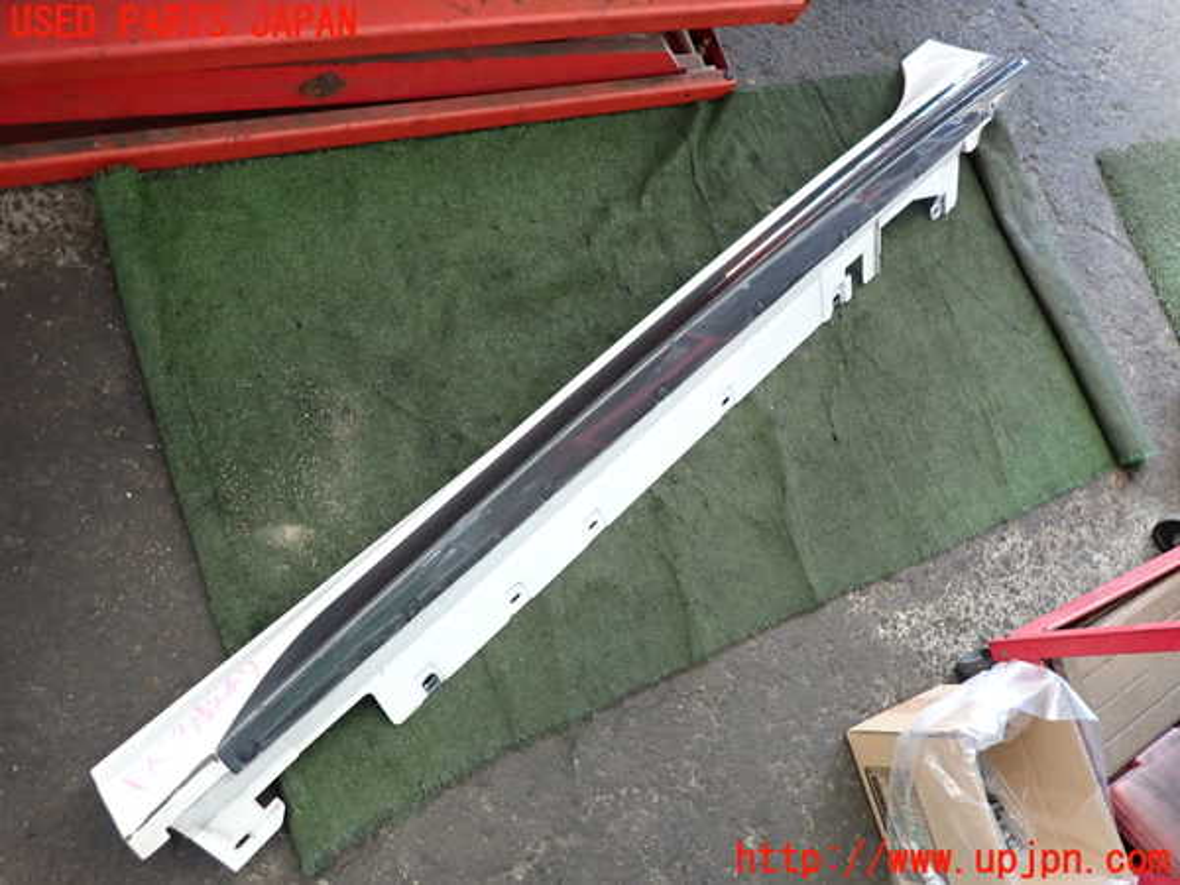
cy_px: 442
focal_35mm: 25
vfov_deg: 54.9
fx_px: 852
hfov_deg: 69.4
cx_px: 590
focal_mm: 4.5
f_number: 2
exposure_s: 1/30
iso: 200
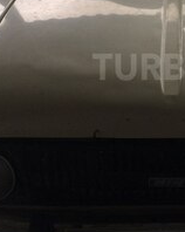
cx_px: 183
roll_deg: -0.4
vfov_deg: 26.5
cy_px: 67
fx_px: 487
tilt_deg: -23.9
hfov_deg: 20.8
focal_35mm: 71
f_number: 2.2
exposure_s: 1/100
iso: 40
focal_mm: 4.15
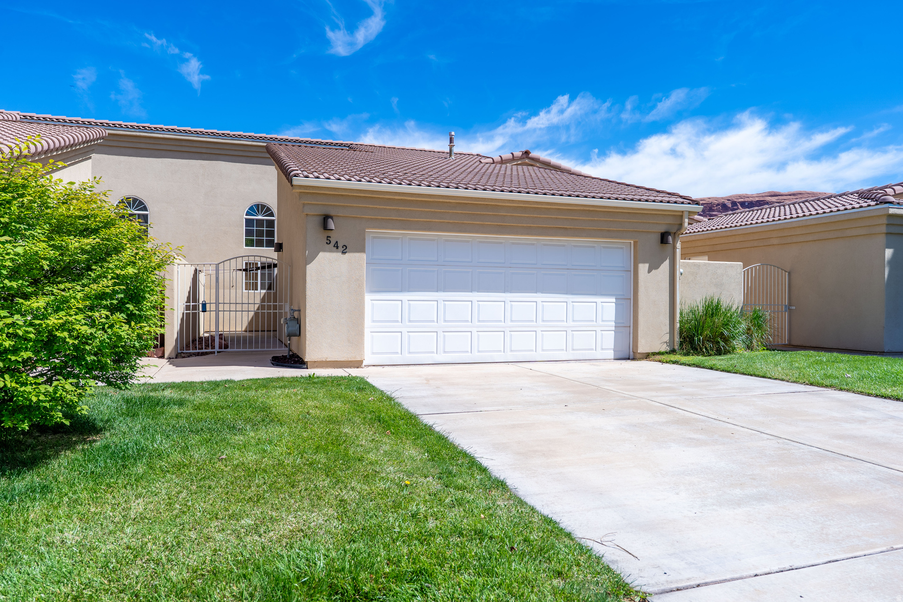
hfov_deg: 72.6
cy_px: 301
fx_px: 614
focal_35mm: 24
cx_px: 452
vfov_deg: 52.2
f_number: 5.6
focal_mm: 24.5
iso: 100
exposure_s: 1/4000
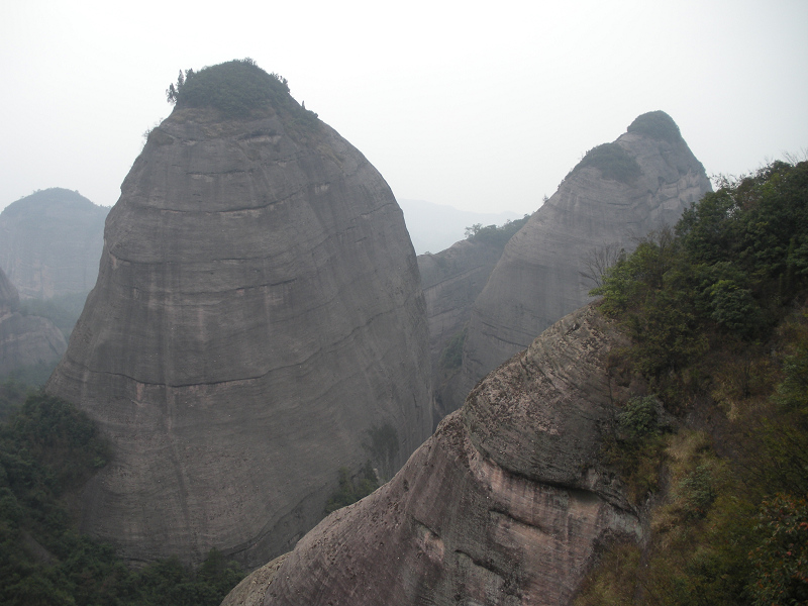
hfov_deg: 51.4
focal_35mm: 36
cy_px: 303
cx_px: 404
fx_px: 840
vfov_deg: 39.7
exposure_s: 1/132
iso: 64
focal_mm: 6.3
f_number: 3.5
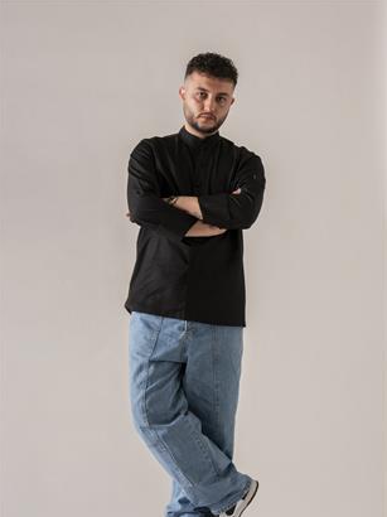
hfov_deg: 12.1
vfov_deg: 16.2
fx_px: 1820
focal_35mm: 122
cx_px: 193
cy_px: 290
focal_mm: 112
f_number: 11
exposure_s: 1/160
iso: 200
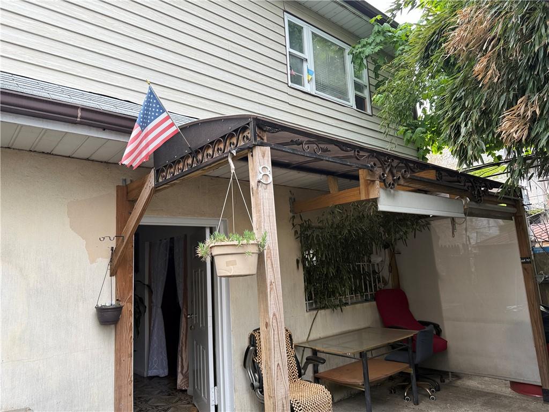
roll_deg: +2.9
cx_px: 274
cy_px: 206
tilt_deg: +9.9
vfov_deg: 56.8
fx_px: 381
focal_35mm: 24
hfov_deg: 71.6
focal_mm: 6.76
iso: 64
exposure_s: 1/212
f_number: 1.78
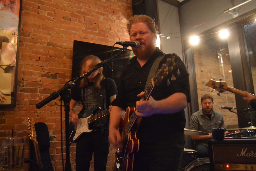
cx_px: 128
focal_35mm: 30
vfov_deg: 43.6
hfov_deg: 61.9
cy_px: 86
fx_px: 213
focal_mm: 20
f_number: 3.5
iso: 3200
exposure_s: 1/20
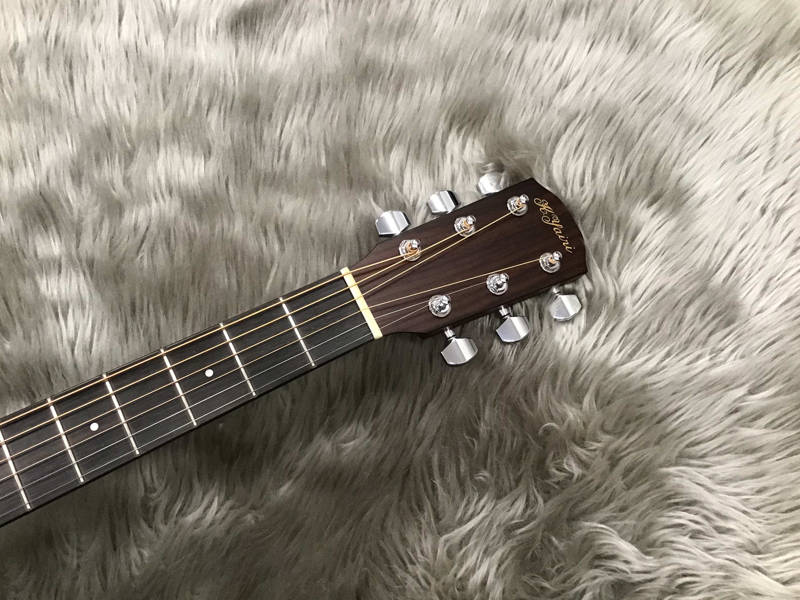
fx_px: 740
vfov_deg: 44.2
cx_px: 396
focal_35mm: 32
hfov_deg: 56.8
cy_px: 304
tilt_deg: -78.2
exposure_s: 1/30
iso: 125
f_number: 2.4
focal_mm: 3.3
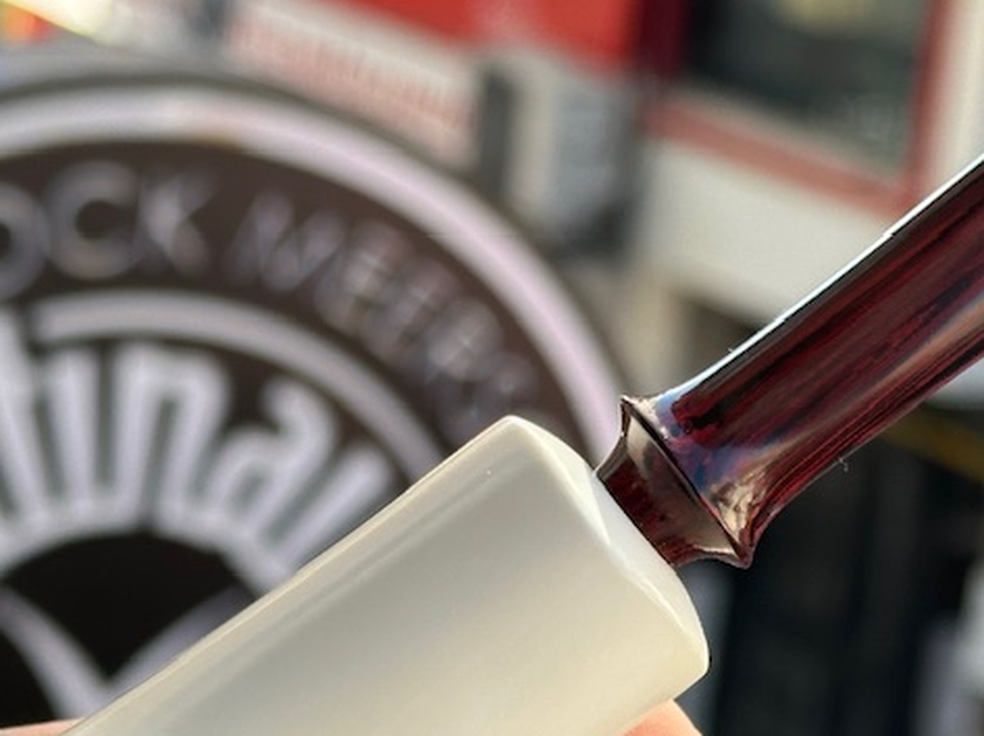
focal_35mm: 130
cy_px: 651
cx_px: 558
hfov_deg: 15.2
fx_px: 3693
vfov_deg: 11.3
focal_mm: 6.86
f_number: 1.78
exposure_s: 1/521
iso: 64
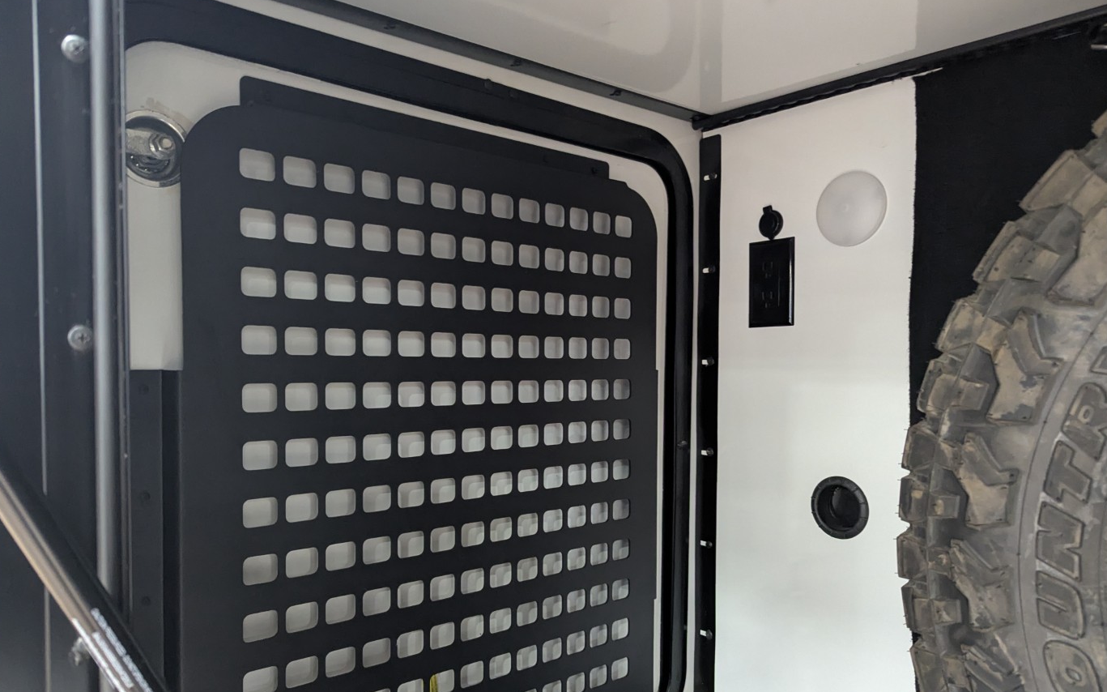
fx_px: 784
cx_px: 554
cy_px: 403
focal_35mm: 26
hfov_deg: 70.4
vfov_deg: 47.4
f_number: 1.85
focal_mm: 6.81
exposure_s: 1/120
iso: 2461
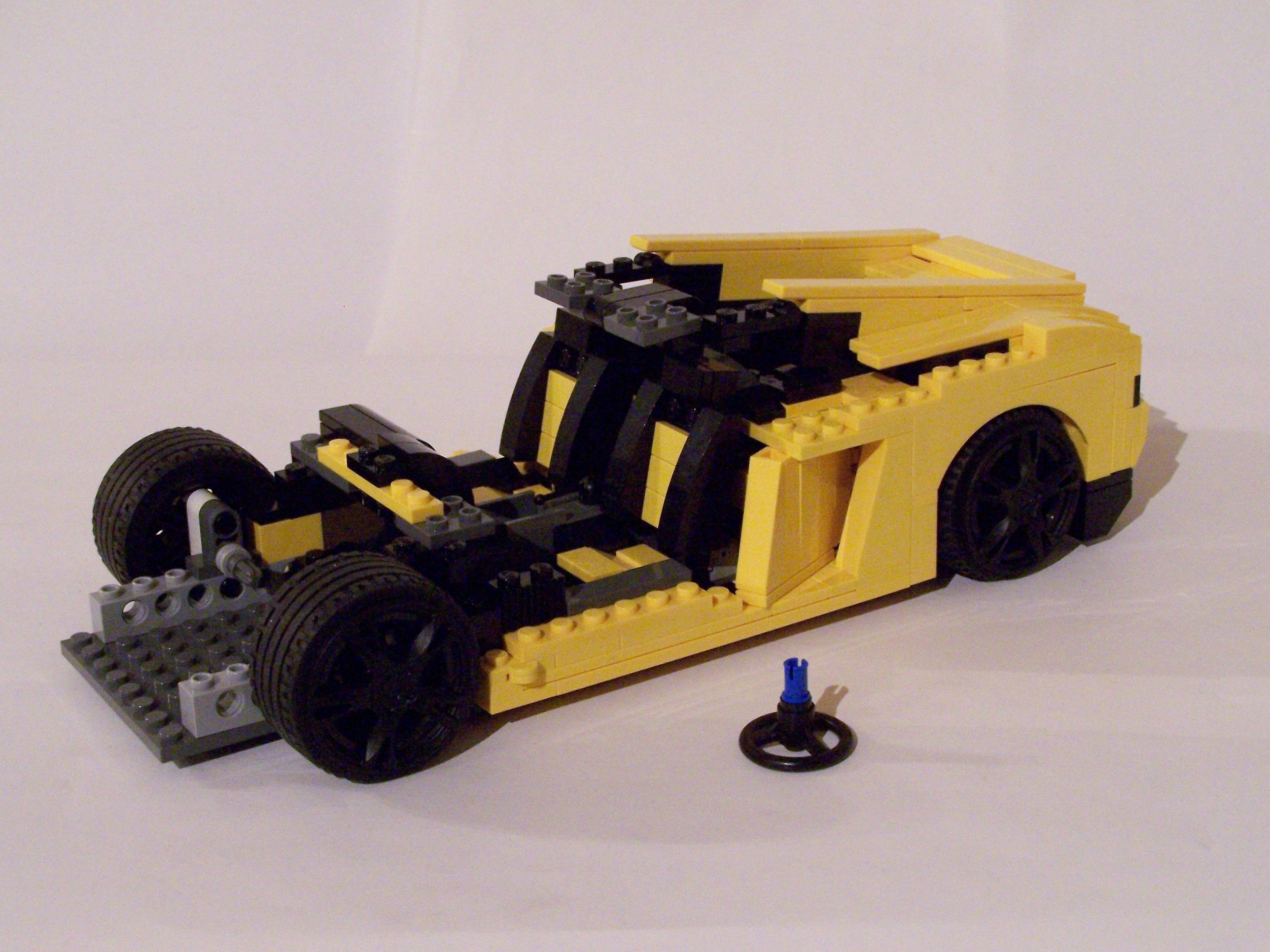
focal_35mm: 59
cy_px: 476
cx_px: 635
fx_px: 2165
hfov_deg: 32.7
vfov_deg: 24.8
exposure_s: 1/8
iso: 400
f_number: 4
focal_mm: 9.8
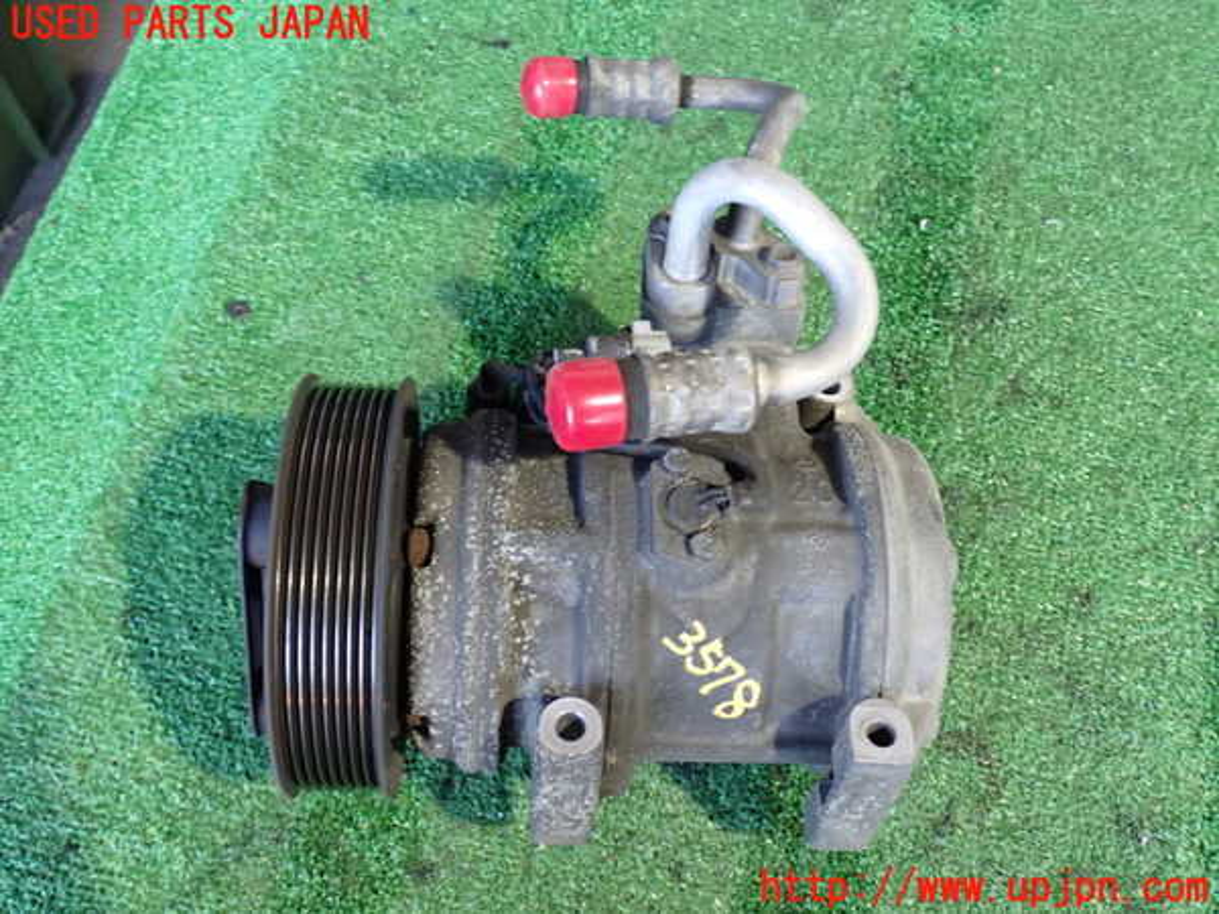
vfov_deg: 37.7
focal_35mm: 38
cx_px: 610
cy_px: 457
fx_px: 1338
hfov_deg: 49.0
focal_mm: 6.83
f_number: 2.7
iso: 800
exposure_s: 1/30
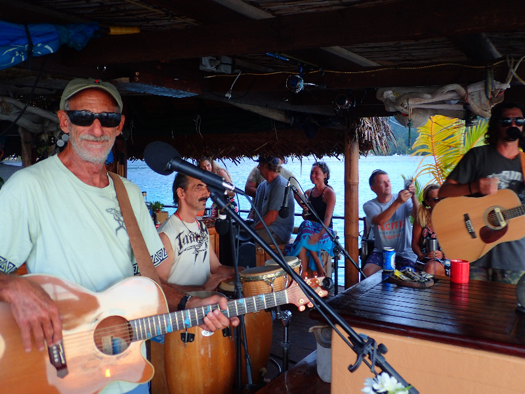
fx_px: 531
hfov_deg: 52.6
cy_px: 197
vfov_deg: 40.7
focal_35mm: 35
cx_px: 262
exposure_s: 1/20
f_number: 2.6
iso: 100
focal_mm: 6.42
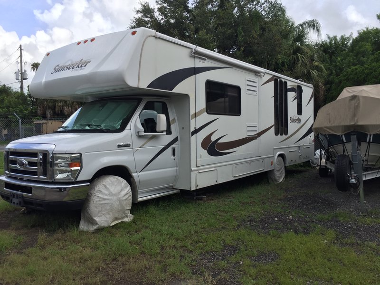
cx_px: 190
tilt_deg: -0.5
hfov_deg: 61.7
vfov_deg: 48.2
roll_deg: +0.1
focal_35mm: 29
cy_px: 142
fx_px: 318
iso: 32
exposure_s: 1/1236
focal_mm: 4.15
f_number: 2.2
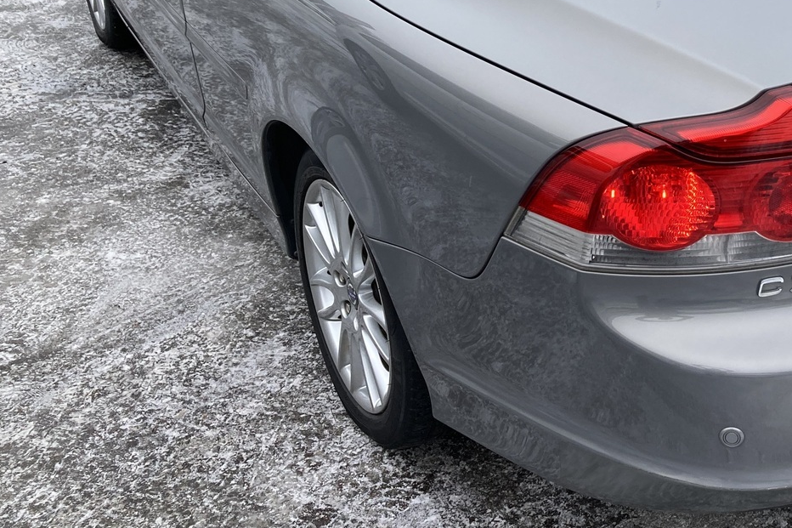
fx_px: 1100
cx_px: 675
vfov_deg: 26.4
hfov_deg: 37.6
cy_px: 89
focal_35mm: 50
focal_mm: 3.99
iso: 40
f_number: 1.8
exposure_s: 1/121
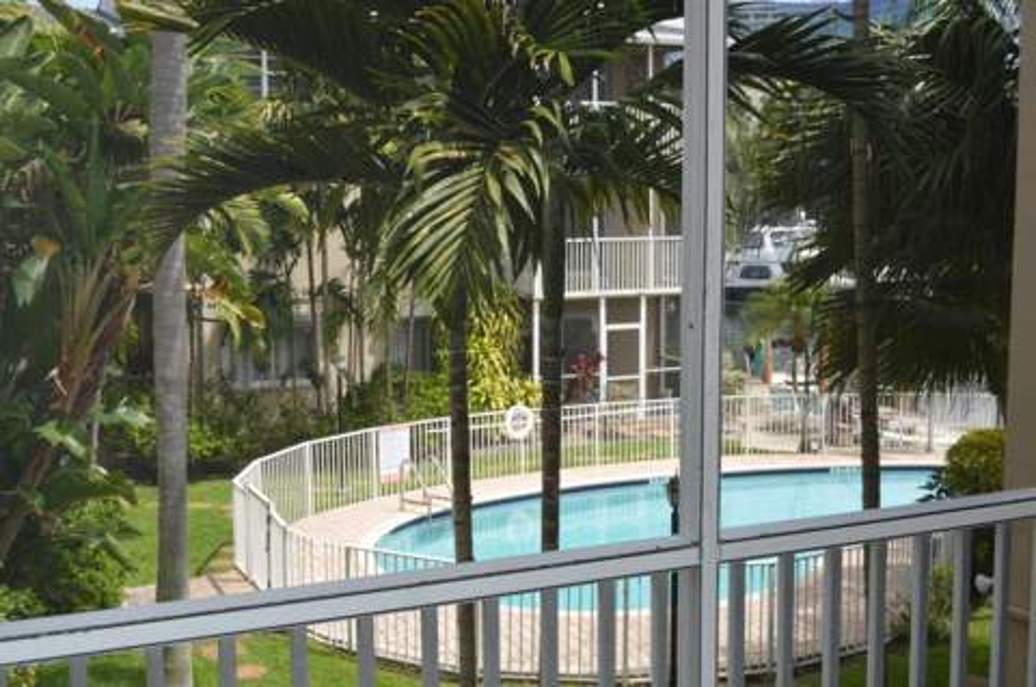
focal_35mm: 45
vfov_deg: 29.7
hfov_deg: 43.7
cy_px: 344
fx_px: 1292
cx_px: 518
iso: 100
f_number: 8
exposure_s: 1/200
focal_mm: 30
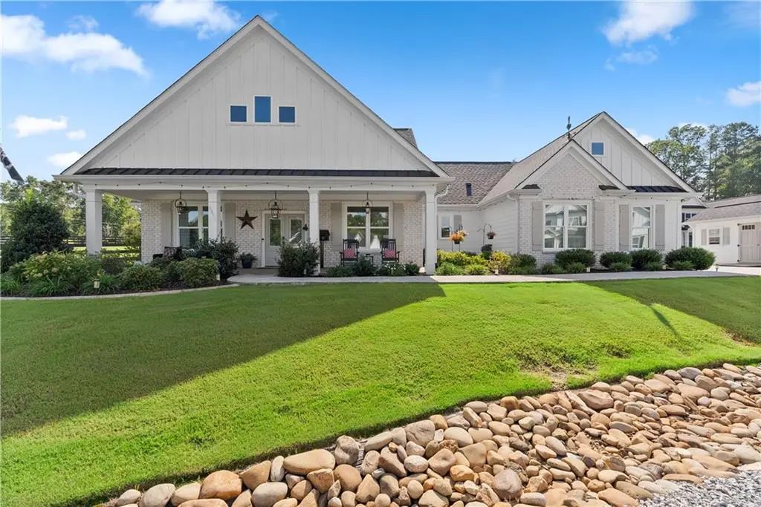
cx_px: 380
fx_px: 296
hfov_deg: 104.2
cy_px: 254
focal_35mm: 14
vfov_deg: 81.2
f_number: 7.1
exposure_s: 1/500
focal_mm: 14
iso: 640
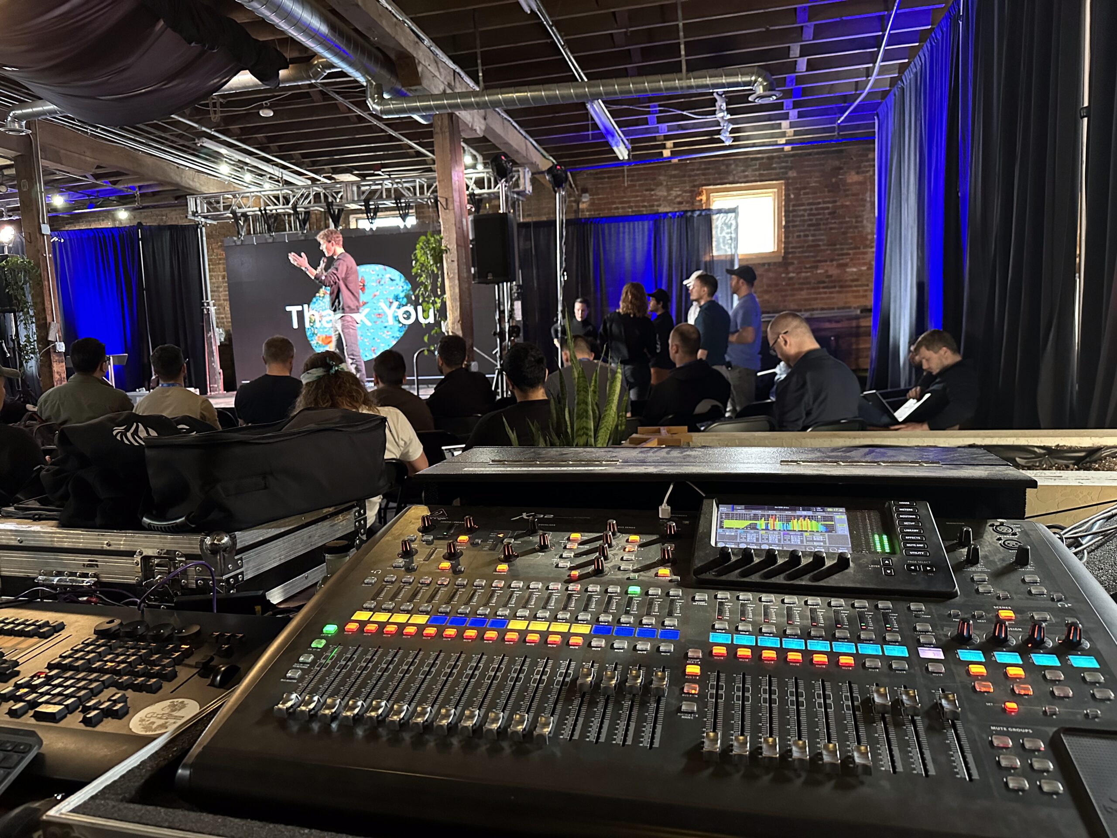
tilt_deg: -6.7
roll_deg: +2.3
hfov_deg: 71.6
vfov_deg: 56.8
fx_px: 774
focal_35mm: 24
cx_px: 558
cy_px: 419
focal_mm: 6.86
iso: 800
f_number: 1.78
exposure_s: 1/40
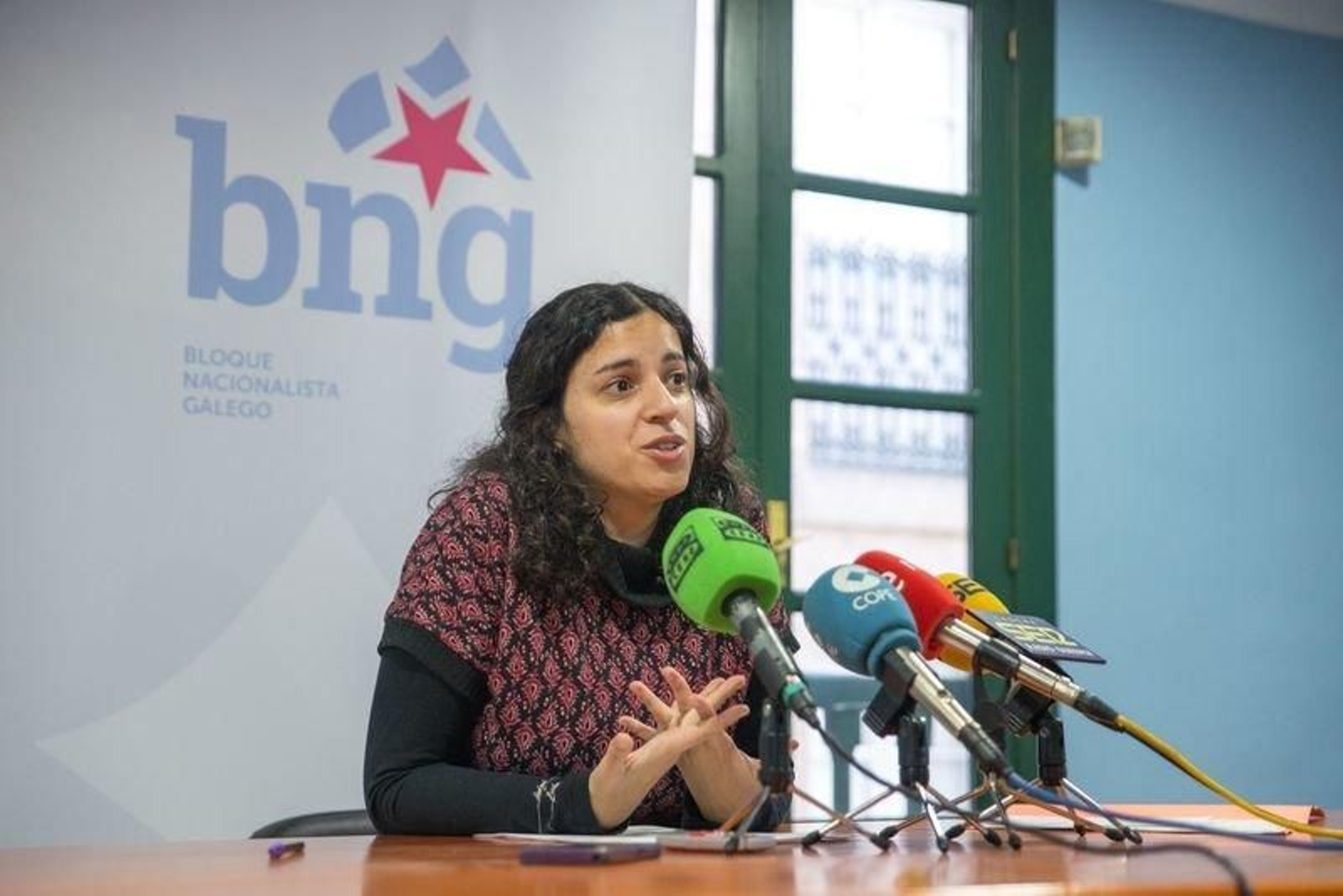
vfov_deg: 21.9
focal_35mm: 62
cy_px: 448
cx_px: 672
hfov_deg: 32.4
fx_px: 2314
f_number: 2.8
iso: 1600
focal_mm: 62
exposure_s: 1/125
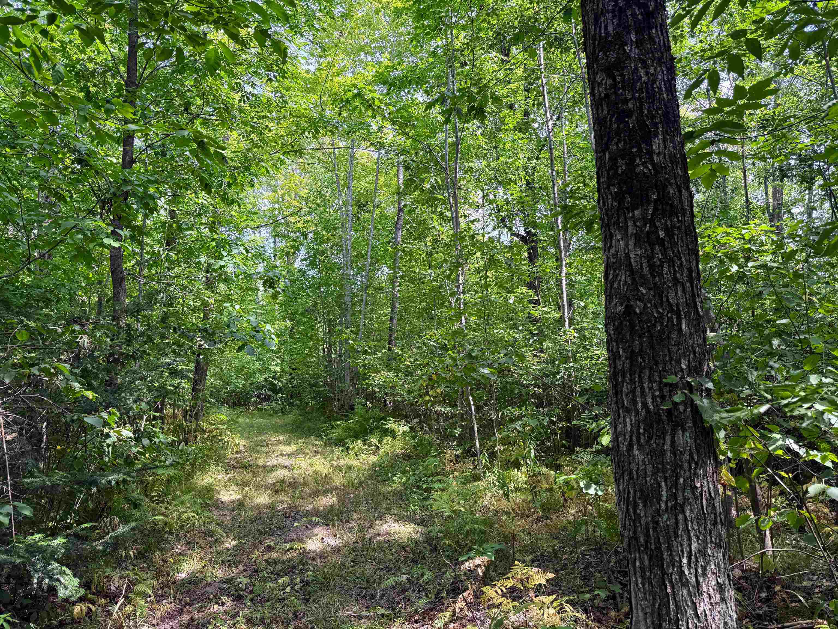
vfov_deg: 56.8
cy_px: 314
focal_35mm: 24
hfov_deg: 71.6
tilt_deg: +5.4
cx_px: 419
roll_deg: -1.1
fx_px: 581
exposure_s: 1/314
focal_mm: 6.76
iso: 80
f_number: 1.78
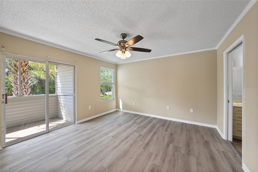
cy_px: 86
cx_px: 129
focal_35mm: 13
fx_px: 93
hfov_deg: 108.3
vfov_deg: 85.5
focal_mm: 13
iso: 400
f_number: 7.1
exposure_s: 1/10
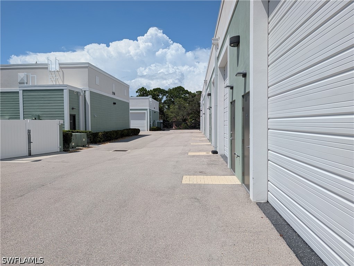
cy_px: 133
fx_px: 246
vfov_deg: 56.9
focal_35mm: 24
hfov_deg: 71.5
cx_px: 177
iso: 24
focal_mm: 6.9
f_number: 1.68
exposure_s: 1/2545
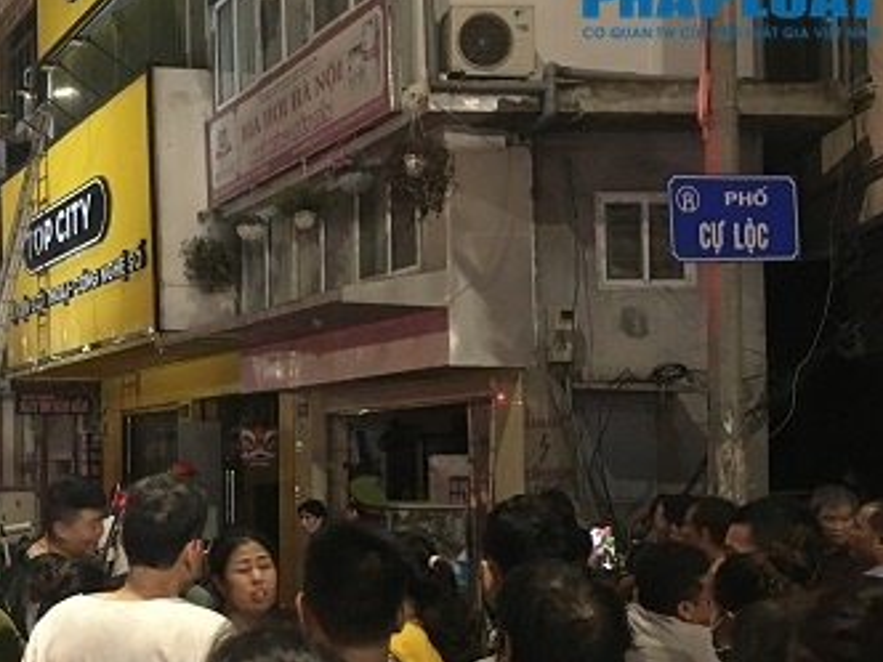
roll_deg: -0.4
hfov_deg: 38.2
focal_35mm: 48
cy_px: 404
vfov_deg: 30.2
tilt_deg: +3.3
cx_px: 176
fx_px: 1224
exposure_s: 1/4
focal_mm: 4.15
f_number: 2.2
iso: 100
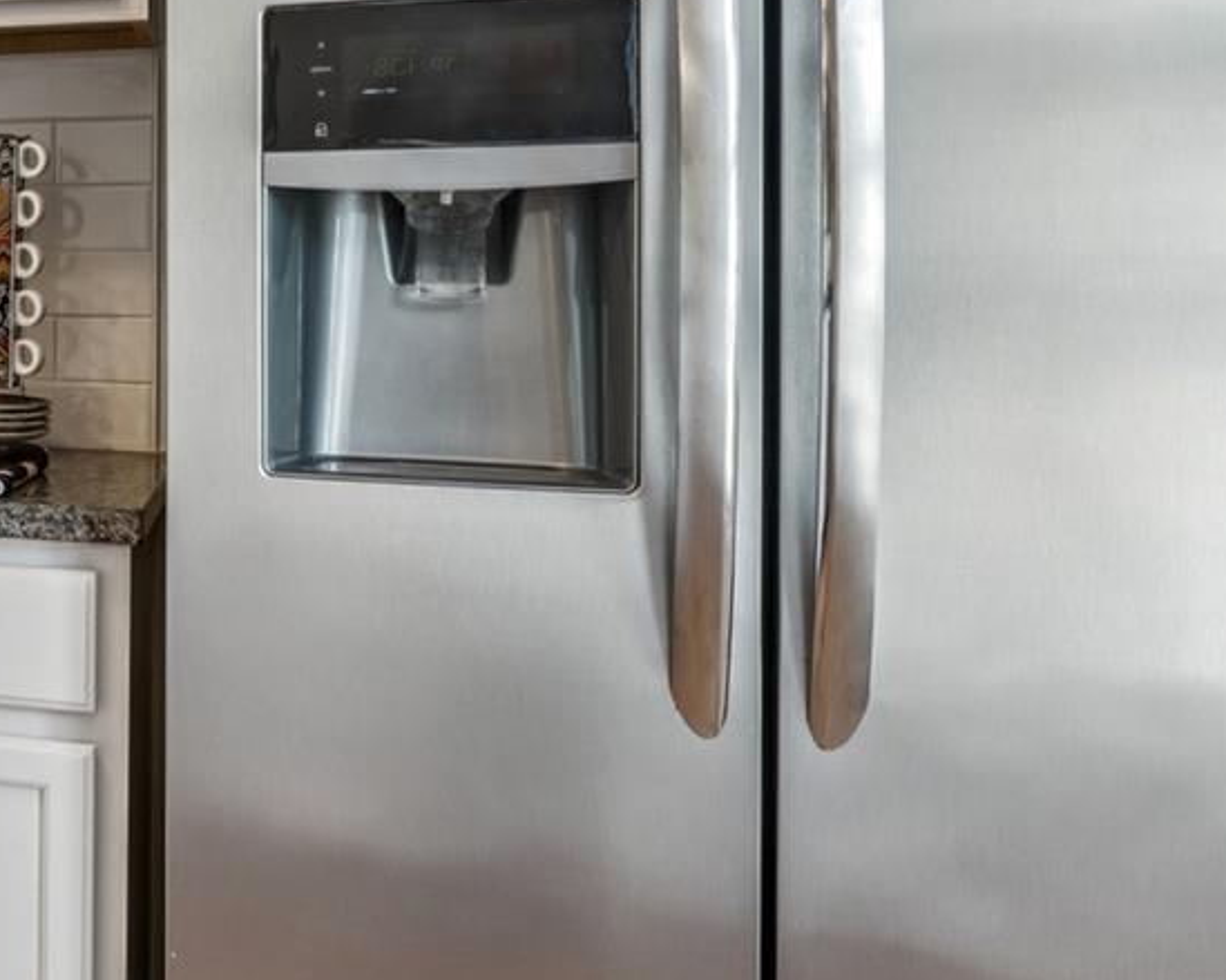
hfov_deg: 23.2
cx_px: -813
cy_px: 278
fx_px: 2057
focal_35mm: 57
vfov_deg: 26.5
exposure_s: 1.3
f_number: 13
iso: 100
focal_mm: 16.2
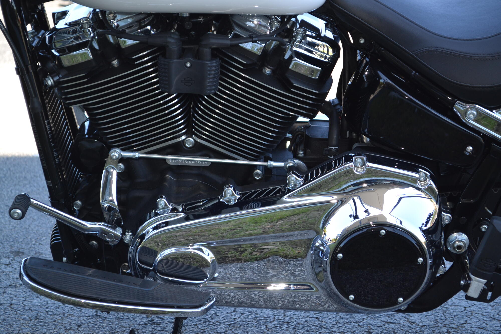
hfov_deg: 24.6
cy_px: 167
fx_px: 1148
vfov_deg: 16.6
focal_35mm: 82
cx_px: 250
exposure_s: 1/125
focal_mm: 55
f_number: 5.6
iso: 280
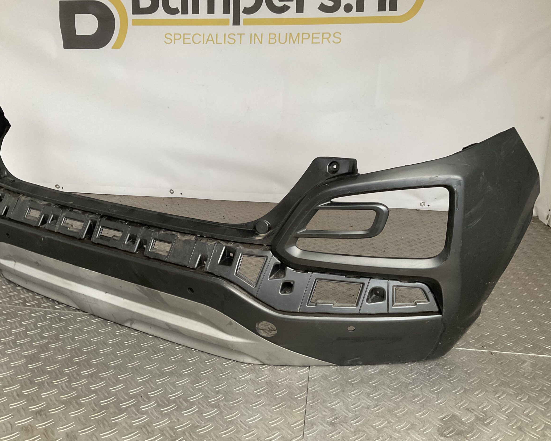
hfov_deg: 57.1
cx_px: 251
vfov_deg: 47.1
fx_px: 505
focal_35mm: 31
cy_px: 223
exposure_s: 1/50
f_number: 1.8
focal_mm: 3
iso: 100
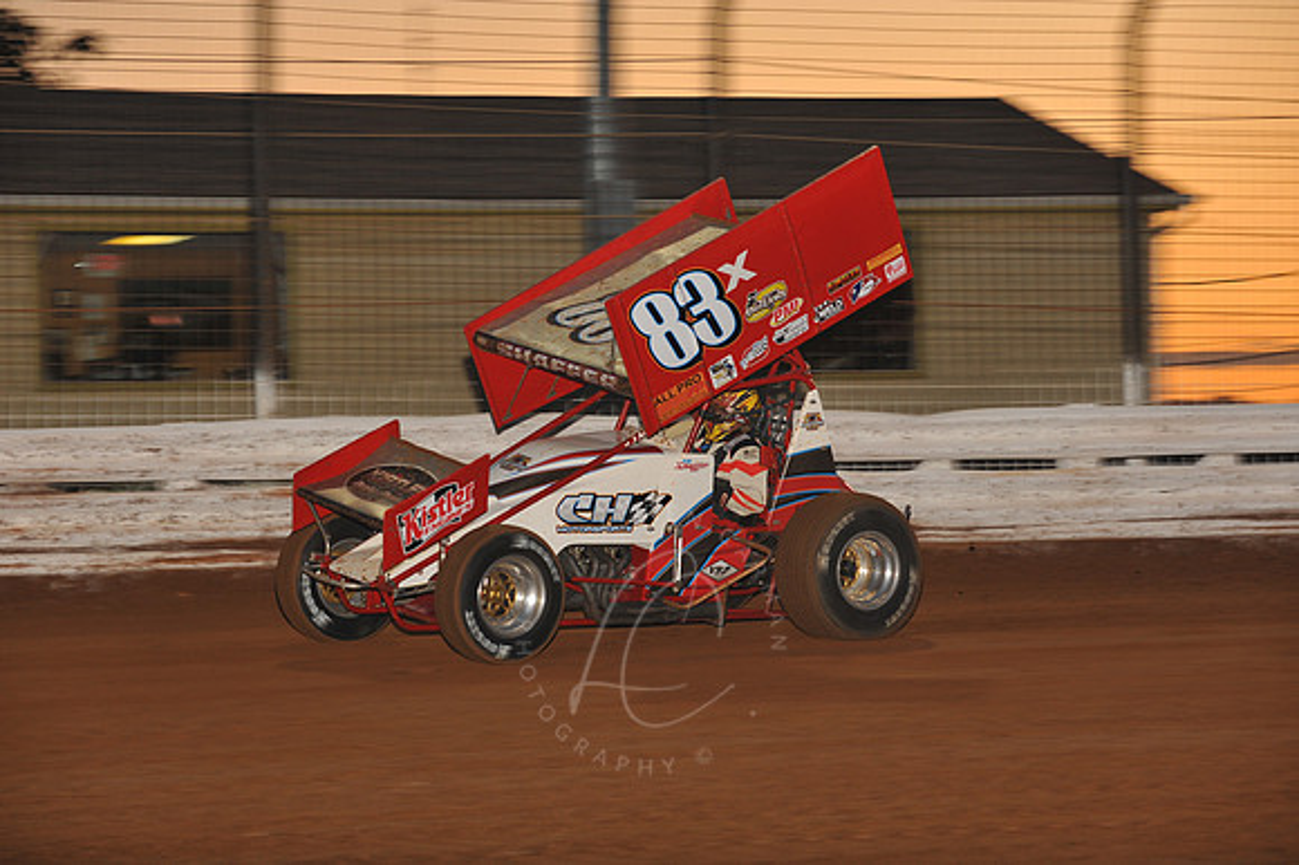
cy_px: 432
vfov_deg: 11.4
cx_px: 650
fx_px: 4327
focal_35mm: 120
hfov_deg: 17.1
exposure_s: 1/320
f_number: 6.3
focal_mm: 120
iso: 640
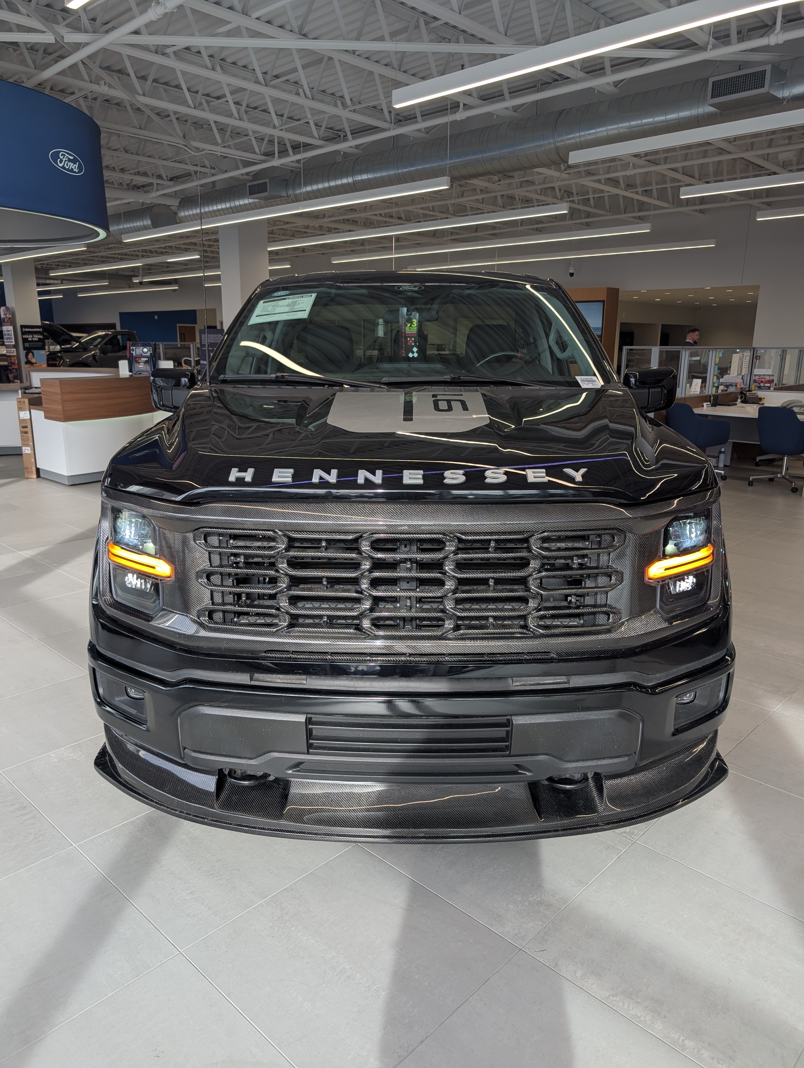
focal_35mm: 24
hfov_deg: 56.9
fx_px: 741
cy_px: 534
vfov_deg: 71.5
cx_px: 402
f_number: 1.68
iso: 26
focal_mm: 6.9
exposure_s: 1/200
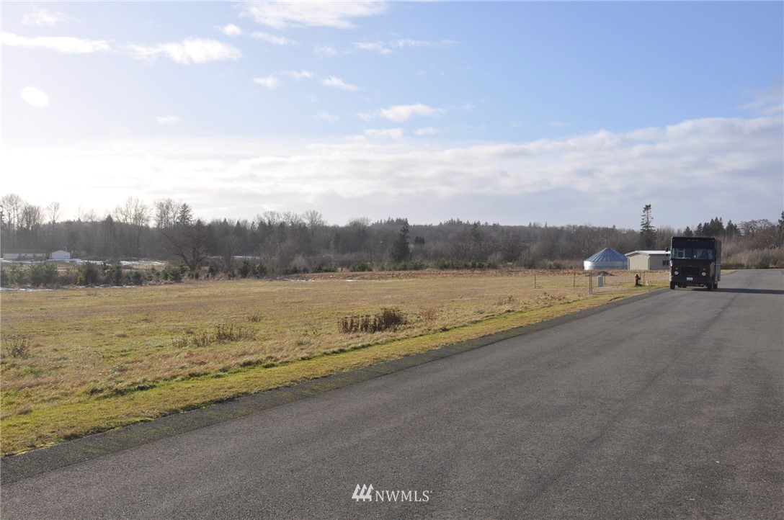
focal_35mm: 36
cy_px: 260
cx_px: 392
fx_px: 783
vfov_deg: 36.8
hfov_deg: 53.2
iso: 200
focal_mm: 24
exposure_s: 1/200
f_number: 14
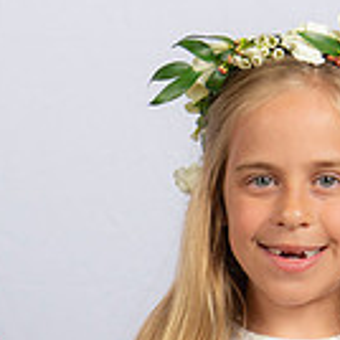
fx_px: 1956
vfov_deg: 9.7
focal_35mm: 176
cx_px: -51
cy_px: 477
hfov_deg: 9.8
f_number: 8
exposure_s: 1/200
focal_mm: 48
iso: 320
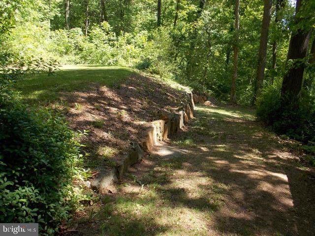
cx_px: 158
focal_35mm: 34
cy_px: 118
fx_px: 309
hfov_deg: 54.0
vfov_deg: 41.8
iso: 80
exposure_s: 1/125
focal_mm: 6.1
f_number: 3.4
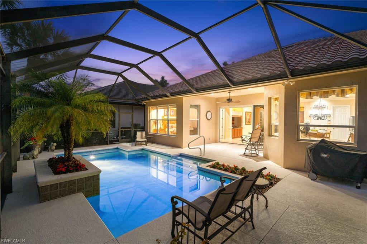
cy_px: 122
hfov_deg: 96.8
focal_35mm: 16
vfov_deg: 73.7
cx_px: 184
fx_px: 163
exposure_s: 2
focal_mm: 16
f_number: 9
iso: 200
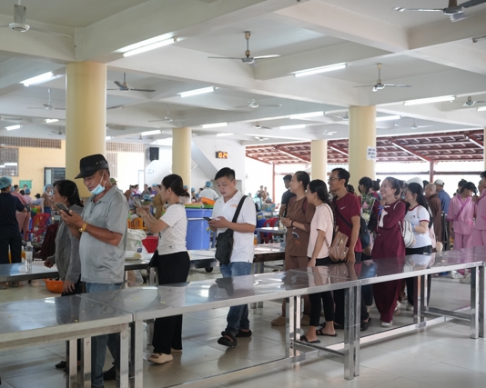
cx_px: 199
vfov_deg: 37.3
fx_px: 575
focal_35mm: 40
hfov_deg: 45.6
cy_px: 194
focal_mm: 35
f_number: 2.8
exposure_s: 1/200
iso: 2500
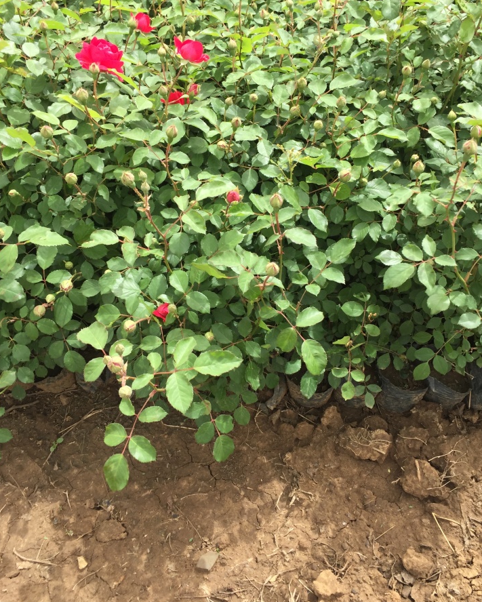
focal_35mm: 34
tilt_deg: -46.2
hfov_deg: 43.4
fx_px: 606
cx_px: 246
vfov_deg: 52.8
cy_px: 286
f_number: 2.2
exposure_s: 1/557
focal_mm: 4.15
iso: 32
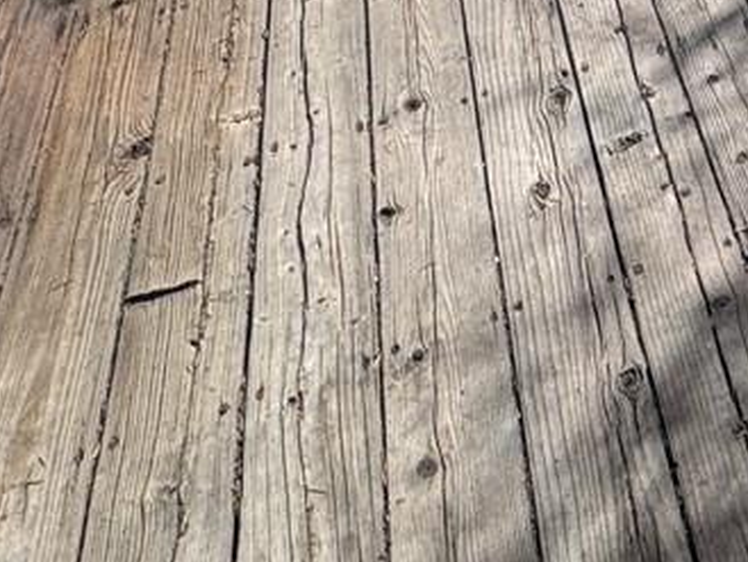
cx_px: 900
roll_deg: +0.4
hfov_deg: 25.6
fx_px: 1470
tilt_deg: -14.9
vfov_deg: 16.6
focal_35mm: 68
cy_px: -544
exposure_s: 1/1256
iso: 50
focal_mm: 2.22
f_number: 2.2
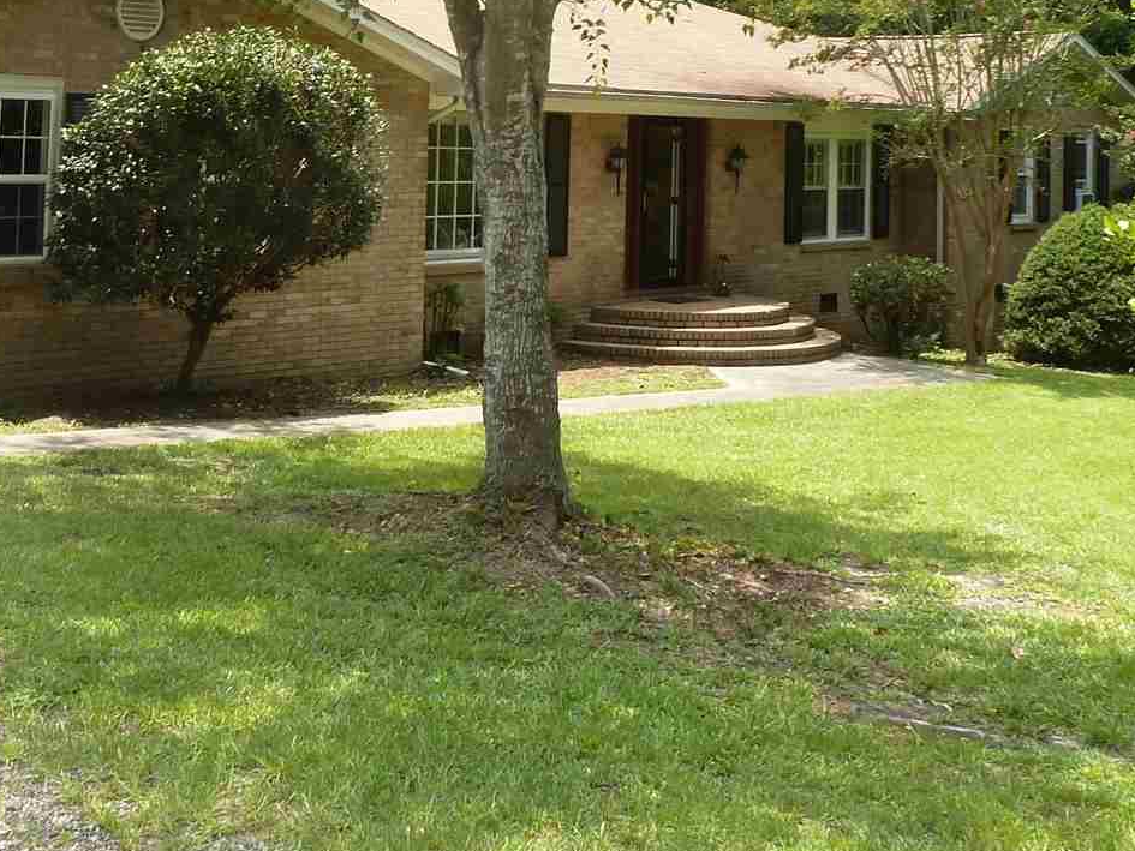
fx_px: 1705
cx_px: 524
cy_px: 14
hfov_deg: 36.8
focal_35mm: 52
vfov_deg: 26.6
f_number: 4
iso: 100
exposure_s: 1/200
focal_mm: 4.3
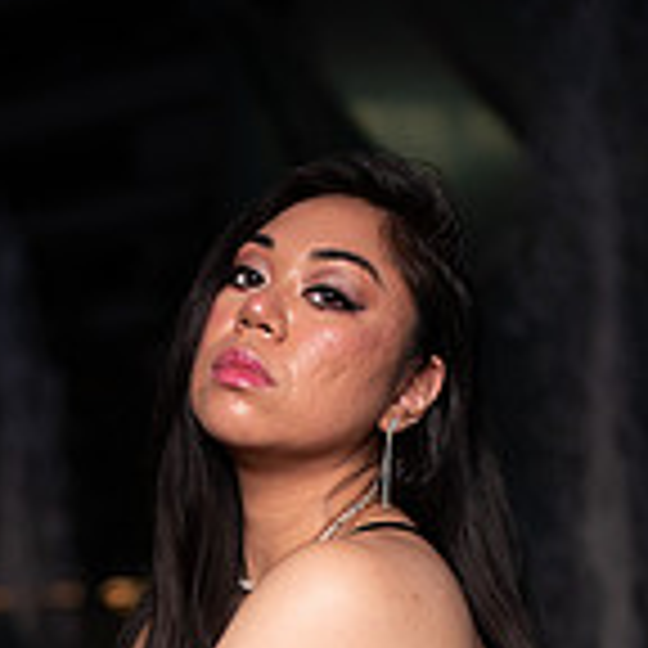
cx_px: 108
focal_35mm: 93
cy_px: 922
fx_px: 1970
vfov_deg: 17.2
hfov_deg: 18.5
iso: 640
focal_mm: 35
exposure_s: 1/1000
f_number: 1.4
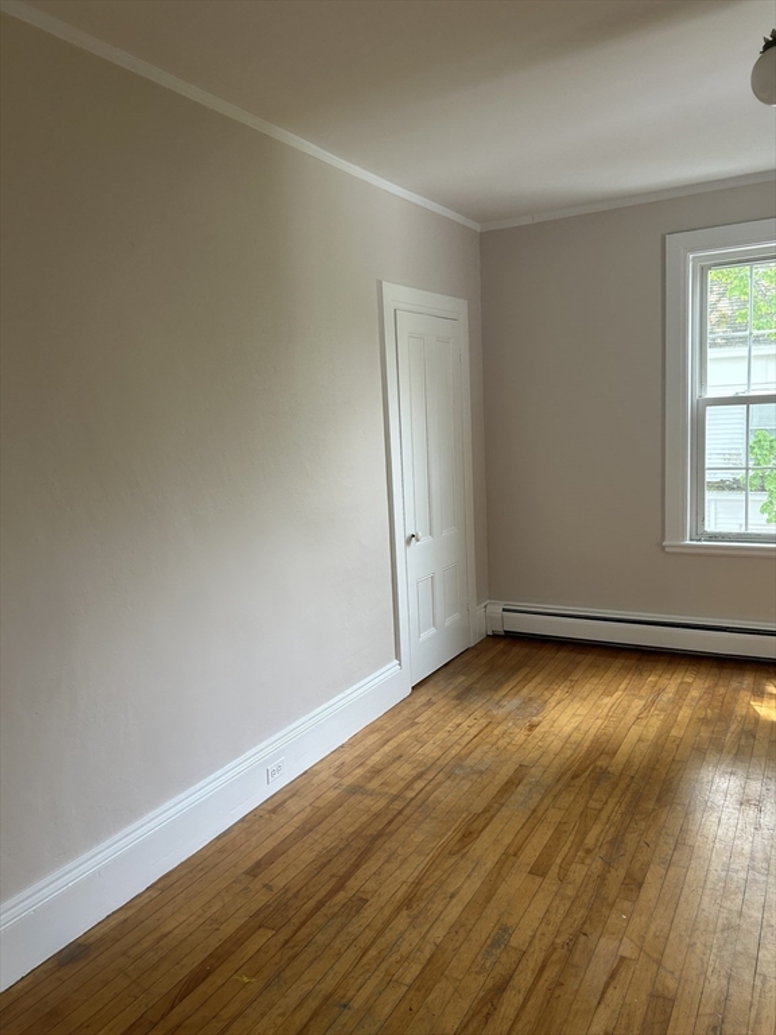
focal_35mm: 26
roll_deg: +2.7
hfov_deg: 53.1
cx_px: 388
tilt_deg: -8.5
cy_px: 518
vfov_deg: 67.3
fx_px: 777
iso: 80
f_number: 1.5
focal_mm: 5.7
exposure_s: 1/121
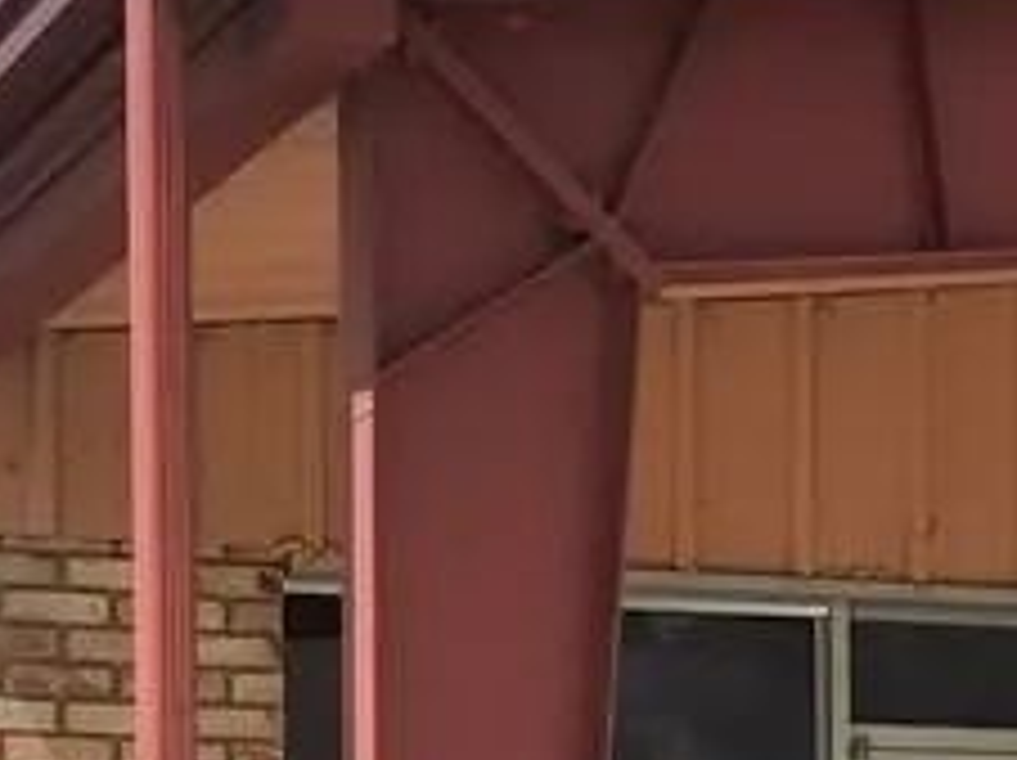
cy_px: 967
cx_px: 590
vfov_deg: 11.4
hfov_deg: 15.5
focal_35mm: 127
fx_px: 3727
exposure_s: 1/3425
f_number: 1.8
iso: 20
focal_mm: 3.99
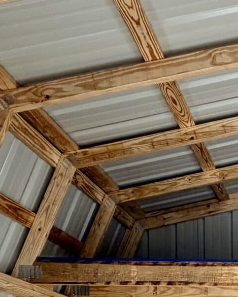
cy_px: 387
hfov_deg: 22.0
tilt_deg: -0.7
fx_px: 510
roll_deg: +0.4
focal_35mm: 58
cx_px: 352
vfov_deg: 27.2
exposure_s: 1/121
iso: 80
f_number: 2.2
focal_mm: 2.22
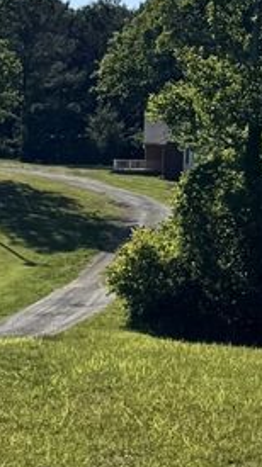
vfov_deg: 16.4
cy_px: 104
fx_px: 1611
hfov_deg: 8.6
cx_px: 595
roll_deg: -0.8
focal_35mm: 130
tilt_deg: +1.3
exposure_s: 1/7092
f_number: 1.78
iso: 80
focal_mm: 6.76
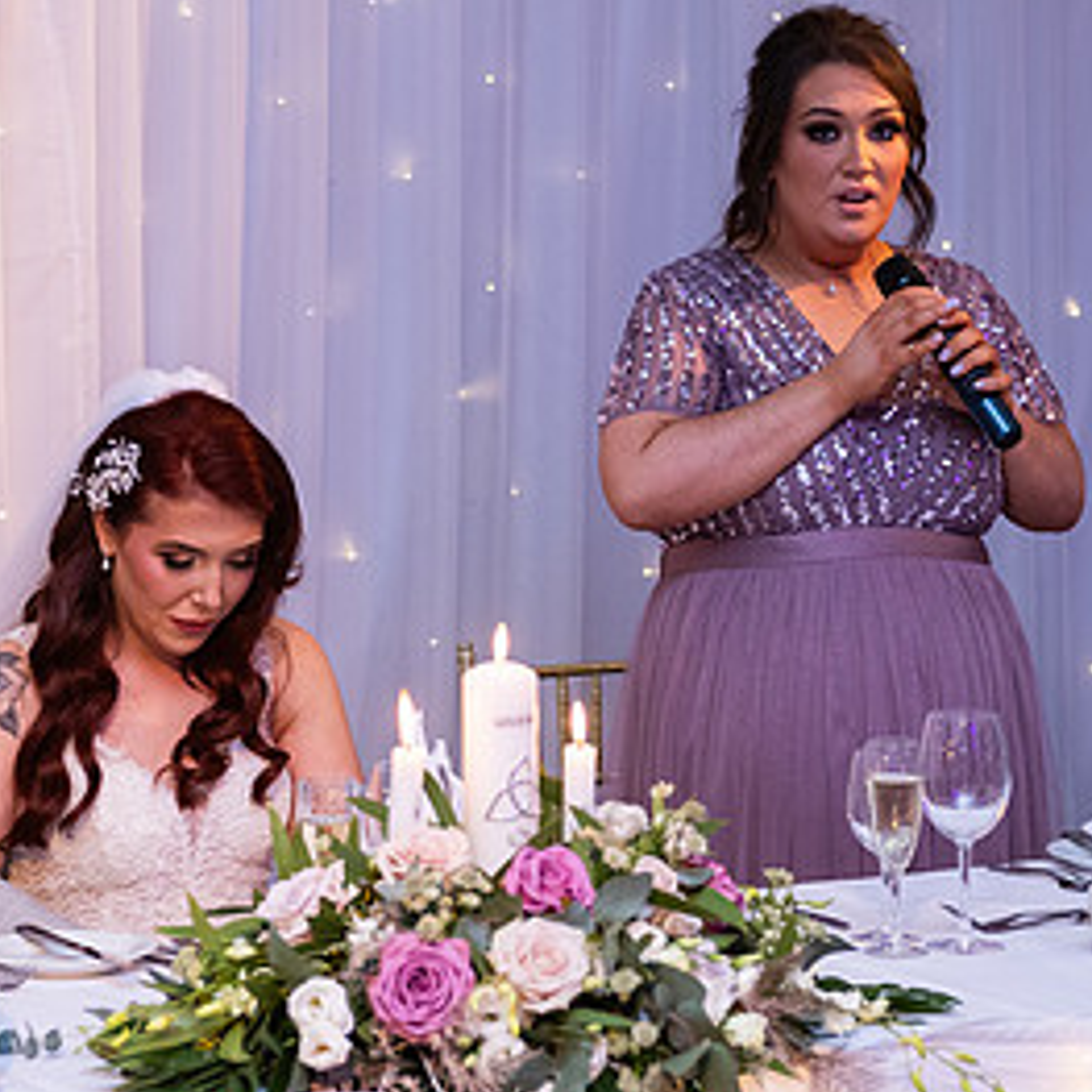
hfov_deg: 16.9
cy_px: 463
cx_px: 486
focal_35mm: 103
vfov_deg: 16.9
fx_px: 3676
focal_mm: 55
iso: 800
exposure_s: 1/160
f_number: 3.5
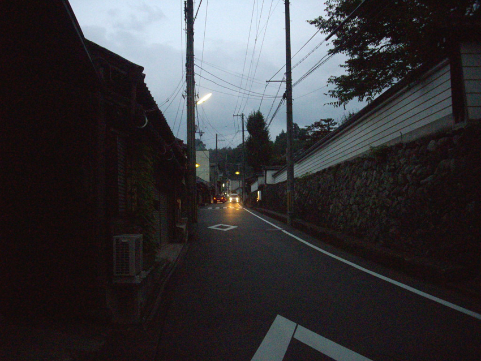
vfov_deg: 38.7
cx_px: 240
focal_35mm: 37
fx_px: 514
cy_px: 180
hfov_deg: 50.1
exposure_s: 1/40
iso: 400
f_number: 2.8
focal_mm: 6.2
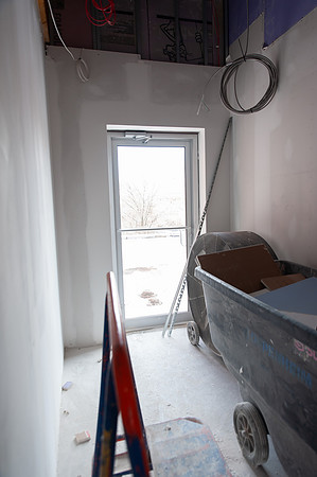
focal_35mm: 24
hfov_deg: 53.0
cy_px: 238
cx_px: 158
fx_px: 318
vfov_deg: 73.8
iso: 400
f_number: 3.5
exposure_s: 1/125
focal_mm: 24
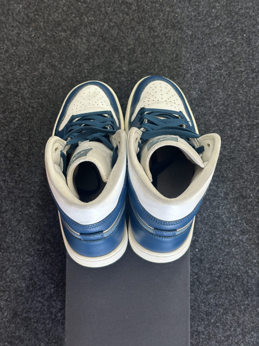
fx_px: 479
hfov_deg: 30.3
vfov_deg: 39.7
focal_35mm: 48
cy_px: 173
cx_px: 130
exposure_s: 1/50
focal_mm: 6.86
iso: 160
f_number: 1.78
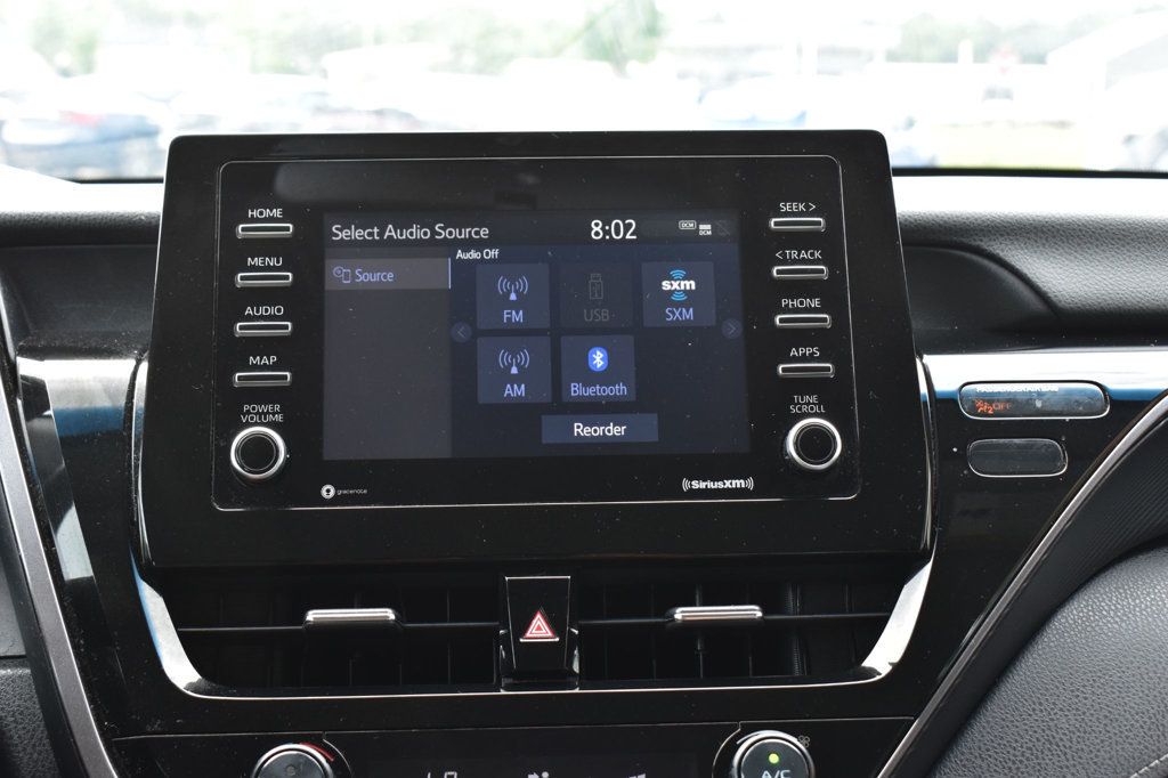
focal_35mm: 51
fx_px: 1654
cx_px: 584
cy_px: 389
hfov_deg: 38.9
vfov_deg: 26.5
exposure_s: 1/60
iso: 400
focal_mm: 34
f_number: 8
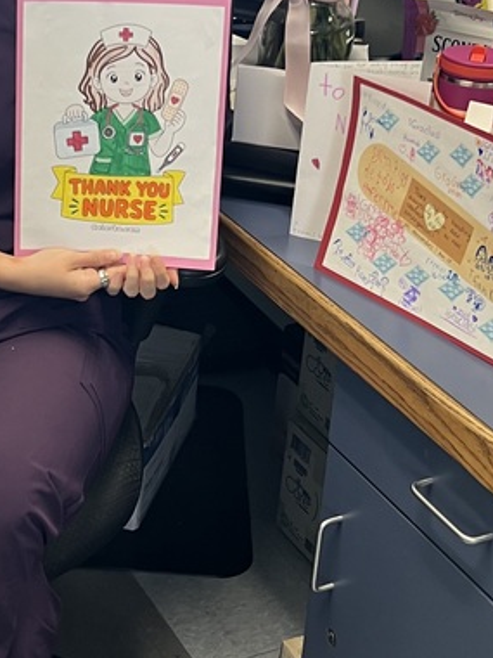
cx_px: 144
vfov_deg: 27.7
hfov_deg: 20.9
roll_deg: -4.2
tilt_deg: -25.8
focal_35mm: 70
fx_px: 1329
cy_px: 242
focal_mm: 5.7
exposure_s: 1/60
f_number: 1.5
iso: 100
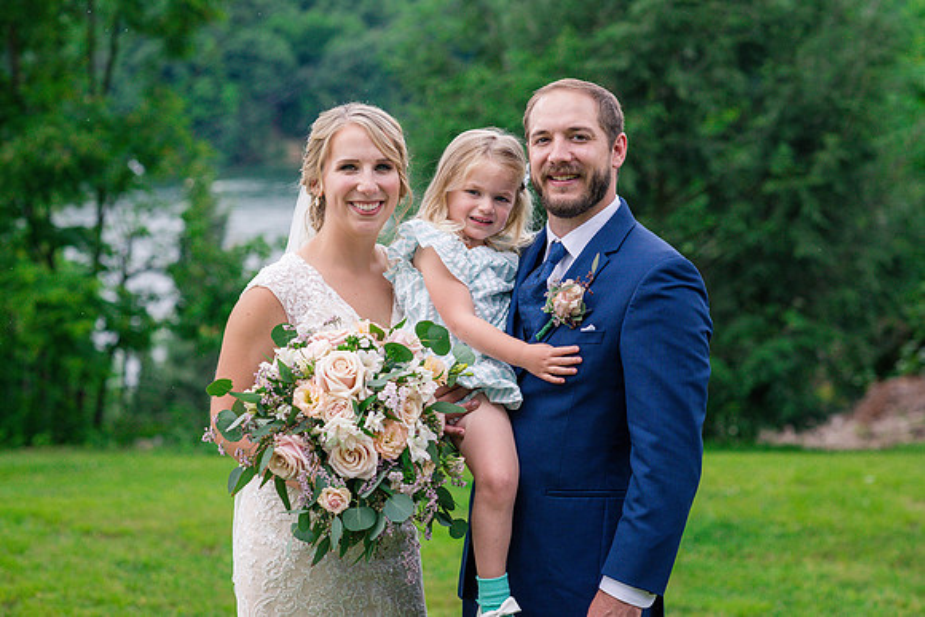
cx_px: 502
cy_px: 282
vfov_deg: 14.8
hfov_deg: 22.1
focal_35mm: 92
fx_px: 2369
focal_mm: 85
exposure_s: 1/3200
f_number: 3.5
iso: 500
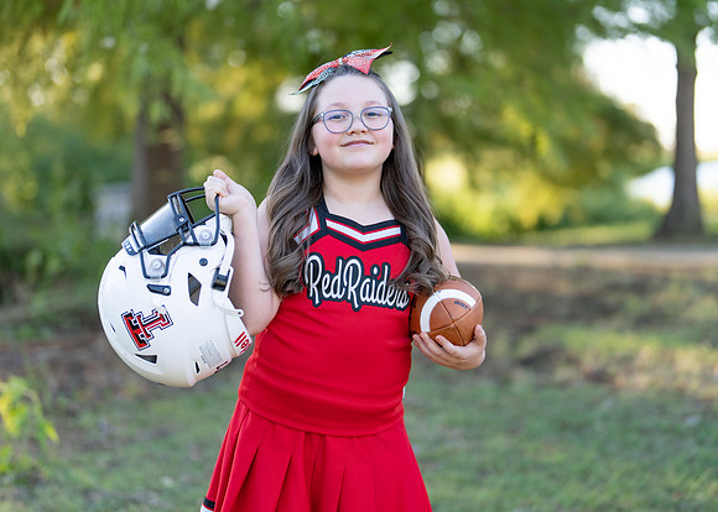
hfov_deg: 32.1
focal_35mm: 61
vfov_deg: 23.2
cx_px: 368
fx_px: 1250
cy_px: 218
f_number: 1.2
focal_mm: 50
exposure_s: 1/800
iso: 100
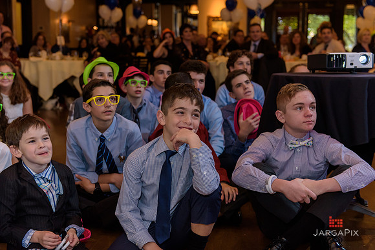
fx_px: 542
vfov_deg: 26.0
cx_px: 188
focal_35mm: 52
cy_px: 125
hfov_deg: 38.2
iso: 1600
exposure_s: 1/125
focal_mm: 52
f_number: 3.2
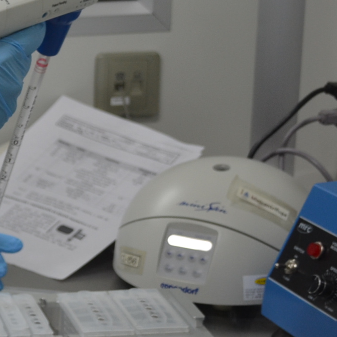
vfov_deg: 14.8
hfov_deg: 13.8
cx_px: -183
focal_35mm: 118
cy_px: 125
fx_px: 1300
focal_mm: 28
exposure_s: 1/60
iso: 400
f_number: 4.5
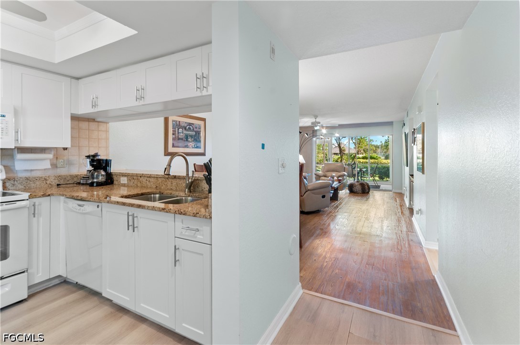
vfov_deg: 77.1
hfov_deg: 100.5
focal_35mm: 15
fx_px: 216
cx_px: 260
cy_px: 172
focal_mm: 10
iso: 200
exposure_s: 1/1.67
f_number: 8
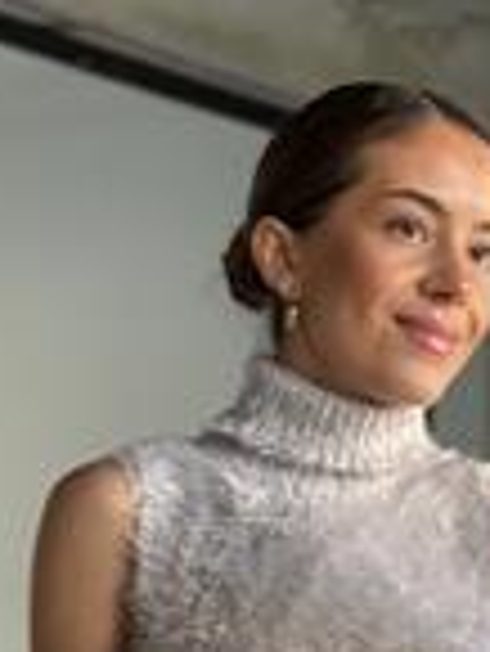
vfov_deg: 13.5
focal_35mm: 141
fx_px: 2657
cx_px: 328
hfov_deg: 10.5
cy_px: 809
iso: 160
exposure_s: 1/60
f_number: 1.78
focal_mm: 6.76
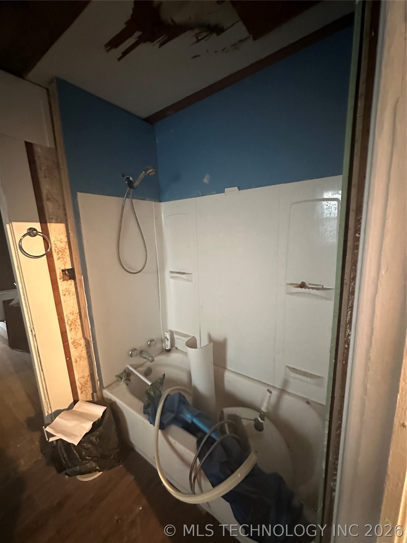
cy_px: 272
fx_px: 219
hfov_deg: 85.7
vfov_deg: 102.1
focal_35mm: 14
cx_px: 204
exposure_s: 1/40
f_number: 2.2
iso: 1250
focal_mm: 2.22
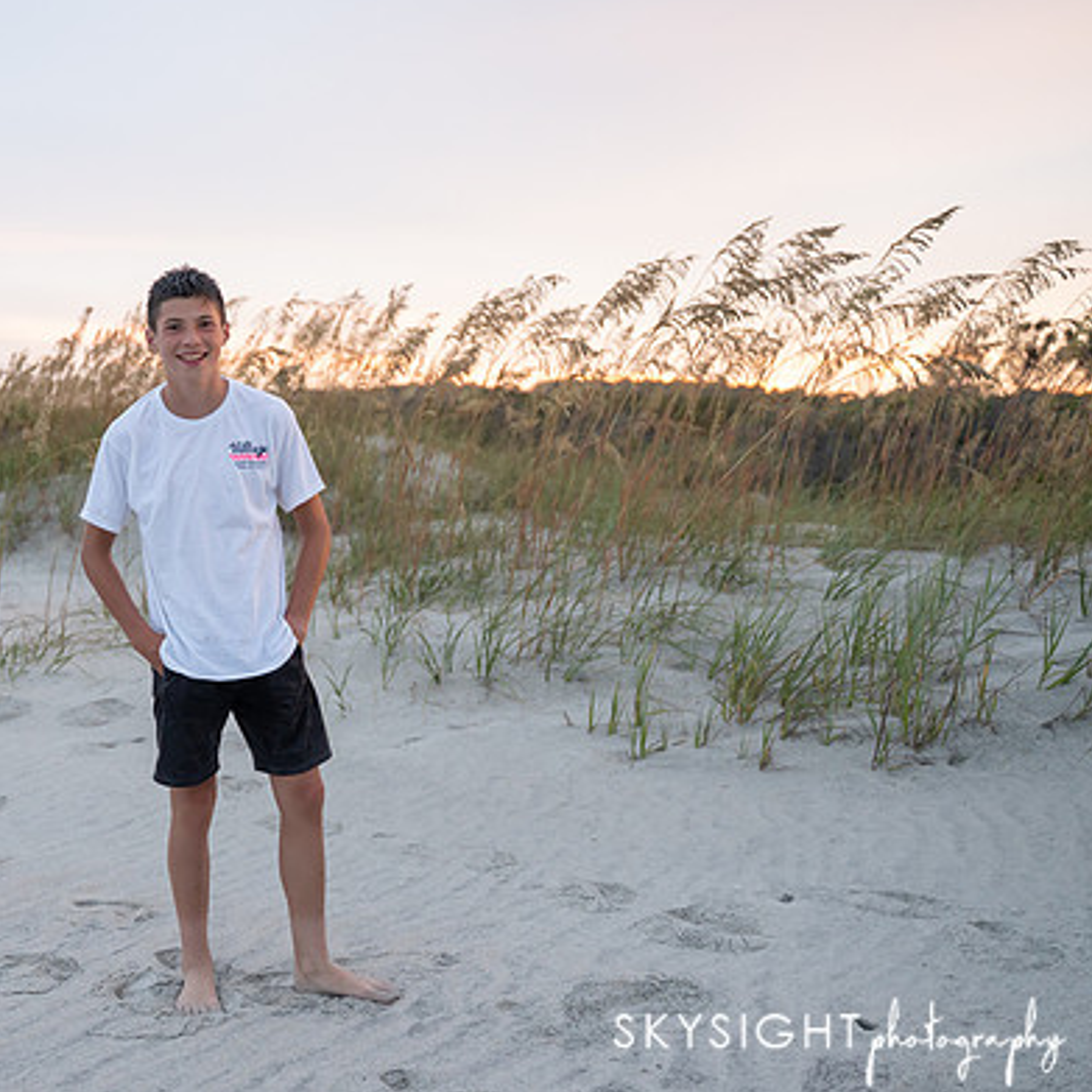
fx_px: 1499
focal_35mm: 42
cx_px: 247
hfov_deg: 38.8
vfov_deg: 40.0
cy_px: 529
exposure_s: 1/80
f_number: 2.8
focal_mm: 31.5
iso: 2000
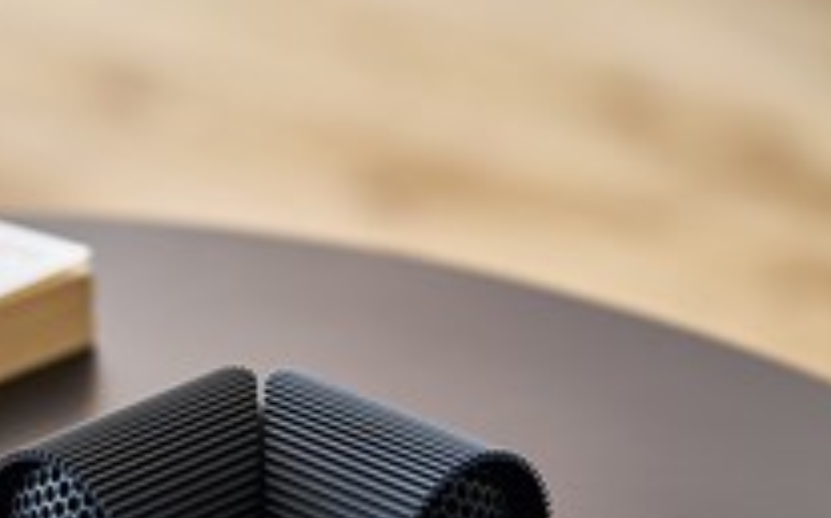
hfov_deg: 11.8
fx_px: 4005
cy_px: 470
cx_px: 197
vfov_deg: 7.4
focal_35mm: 177
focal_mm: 90
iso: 200
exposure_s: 1/5
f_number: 4
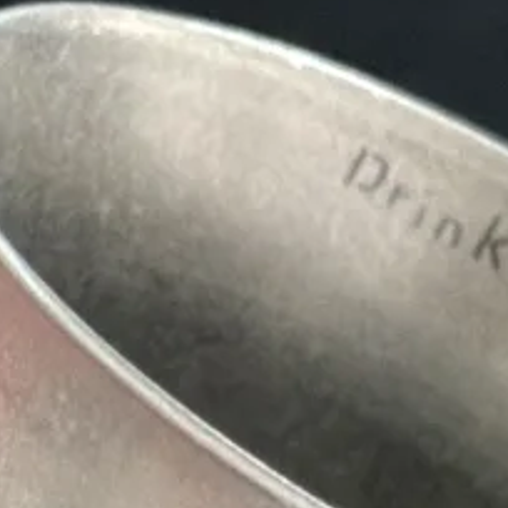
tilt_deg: -71.8
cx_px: 100
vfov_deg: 5.8
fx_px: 4964
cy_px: 916
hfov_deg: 5.9
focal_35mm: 299
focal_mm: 6.76
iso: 400
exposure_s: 1/33
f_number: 1.78
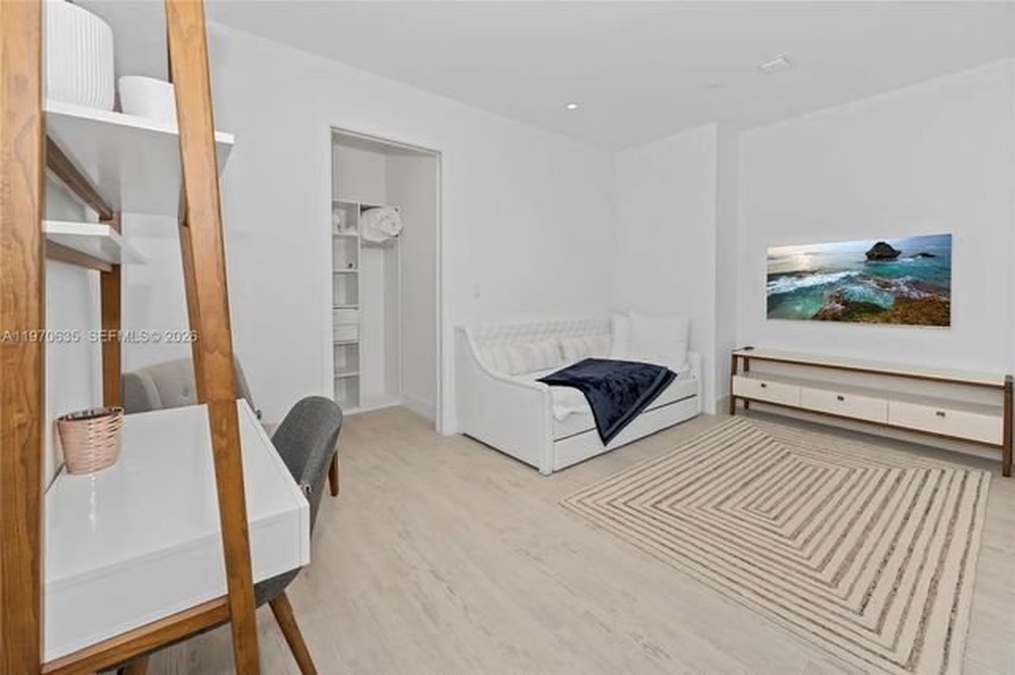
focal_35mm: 14
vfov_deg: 81.1
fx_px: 395
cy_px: 338
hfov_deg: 104.3
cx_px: 508
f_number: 8
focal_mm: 14
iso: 100
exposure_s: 1/60
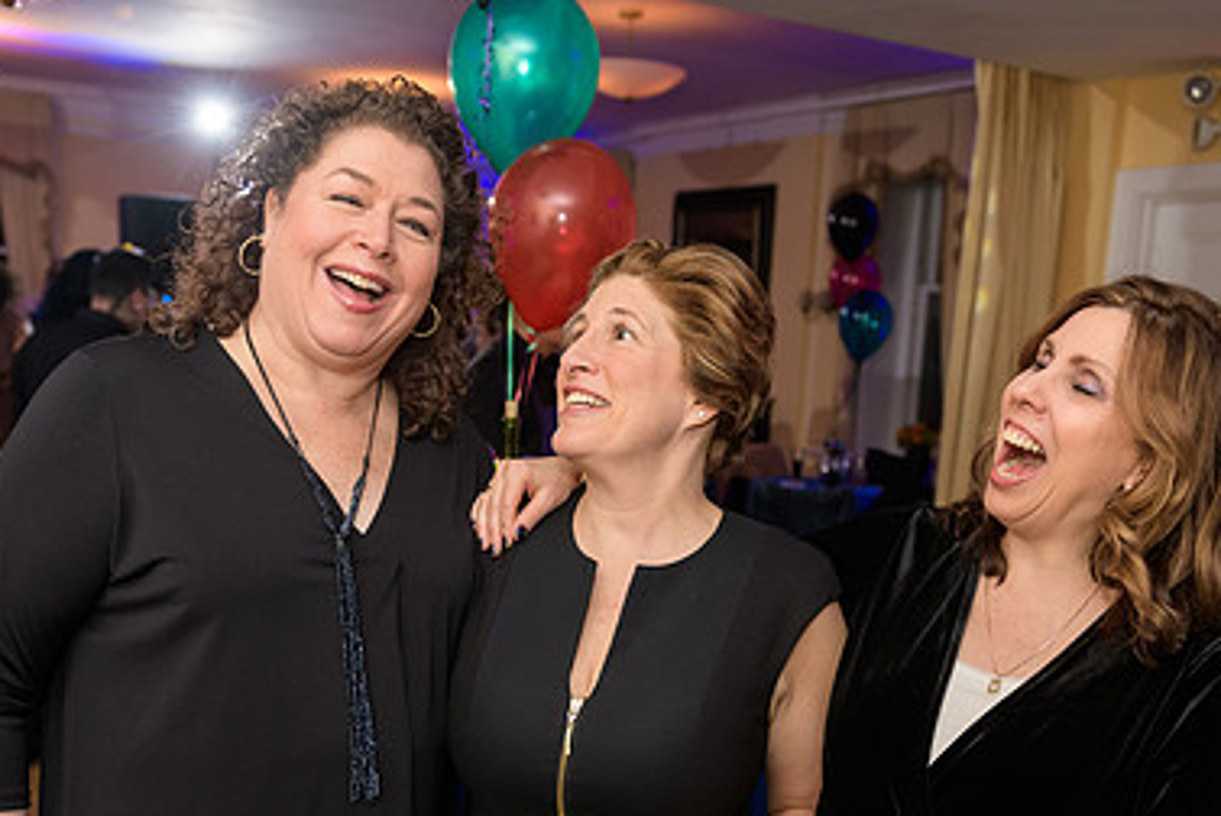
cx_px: 609
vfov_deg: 33.0
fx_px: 1358
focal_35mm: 40
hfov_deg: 48.4
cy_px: 581
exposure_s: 1/125
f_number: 3.2
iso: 800
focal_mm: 26
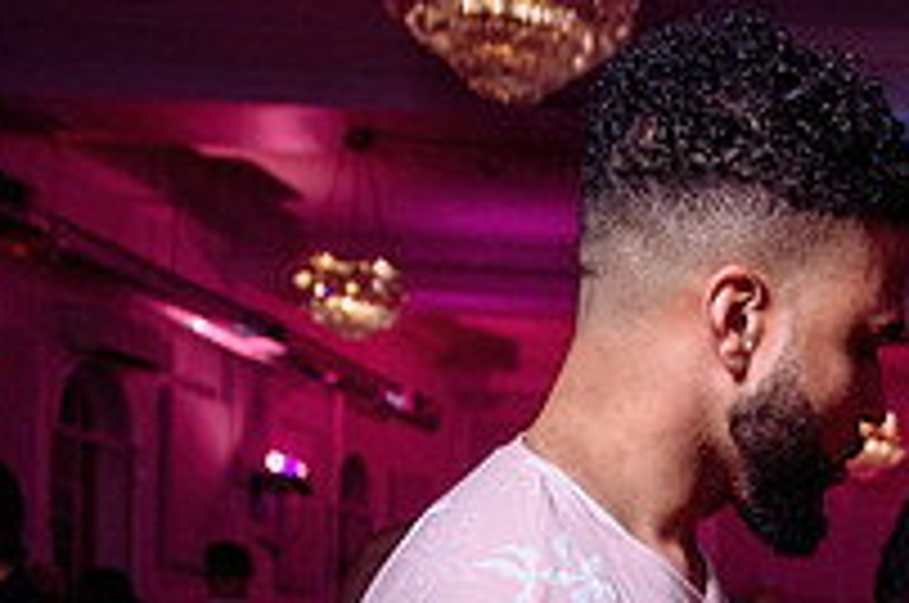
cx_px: 960
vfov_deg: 16.1
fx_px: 1941
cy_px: 922
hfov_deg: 24.8
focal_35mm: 77
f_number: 3.2
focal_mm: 24
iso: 800
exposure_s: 1/50
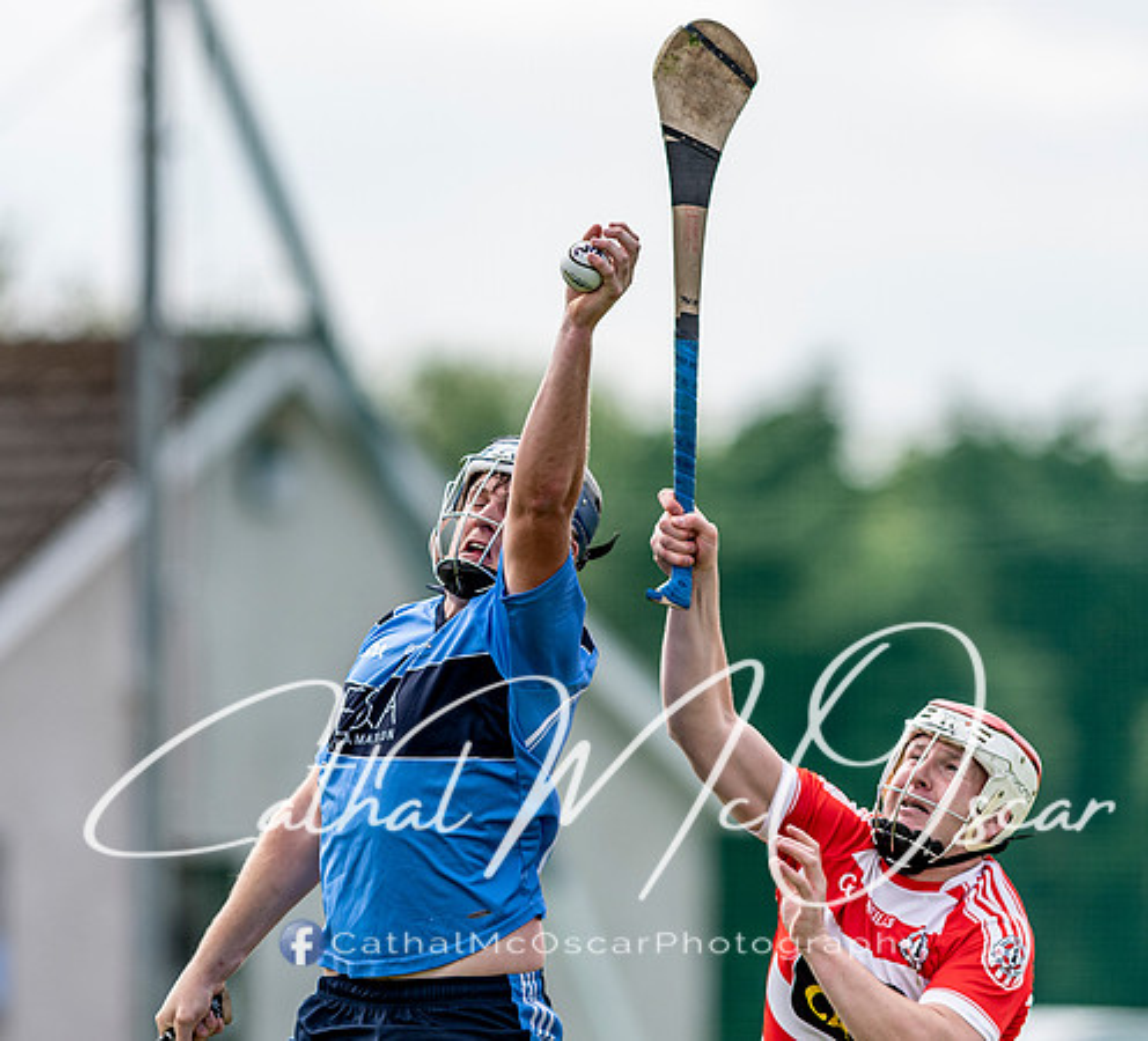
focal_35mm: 625
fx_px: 22383
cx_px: 433
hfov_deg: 2.9
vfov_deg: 2.7
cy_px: 474
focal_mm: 300
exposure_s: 1/1600
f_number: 2.8
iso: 110
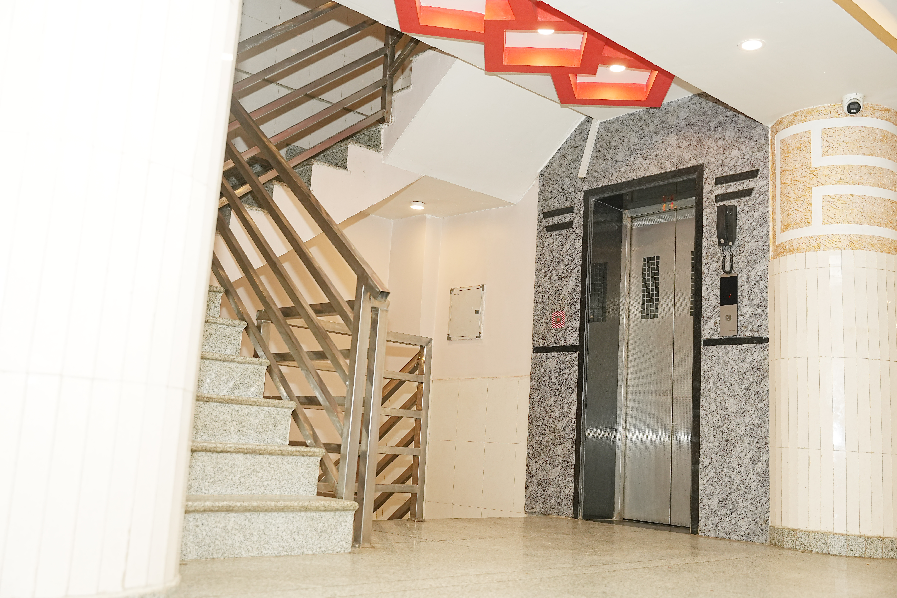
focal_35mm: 36
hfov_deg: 53.5
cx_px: 447
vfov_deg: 37.1
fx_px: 890
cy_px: 301
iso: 1000
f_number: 3.2
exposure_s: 1/250
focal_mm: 34.7
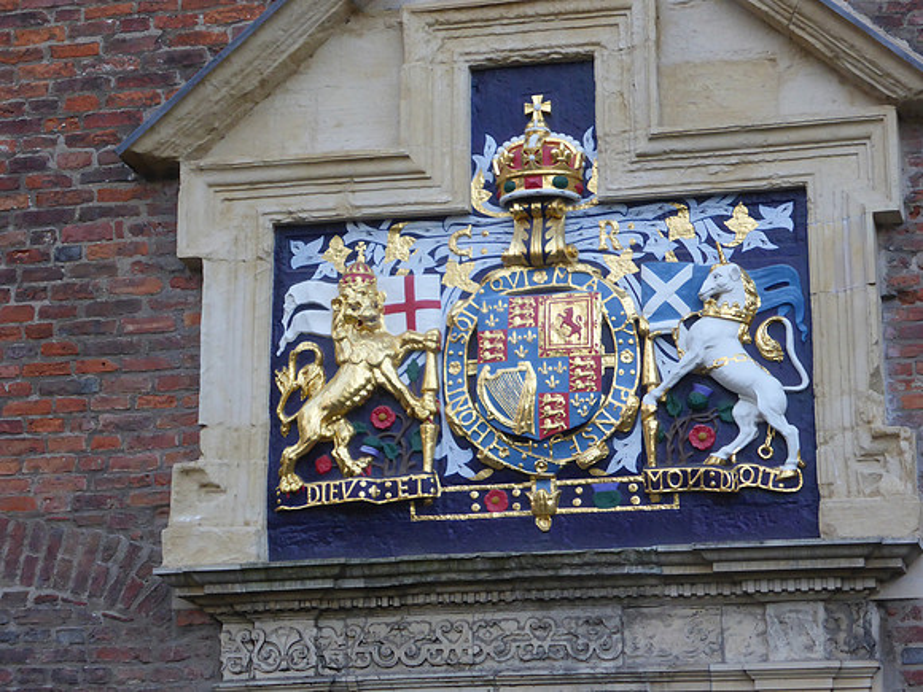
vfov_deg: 12.5
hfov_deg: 16.6
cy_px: 346
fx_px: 3173
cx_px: 462
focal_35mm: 119
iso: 250
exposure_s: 1/80
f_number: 5.3
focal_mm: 19.4
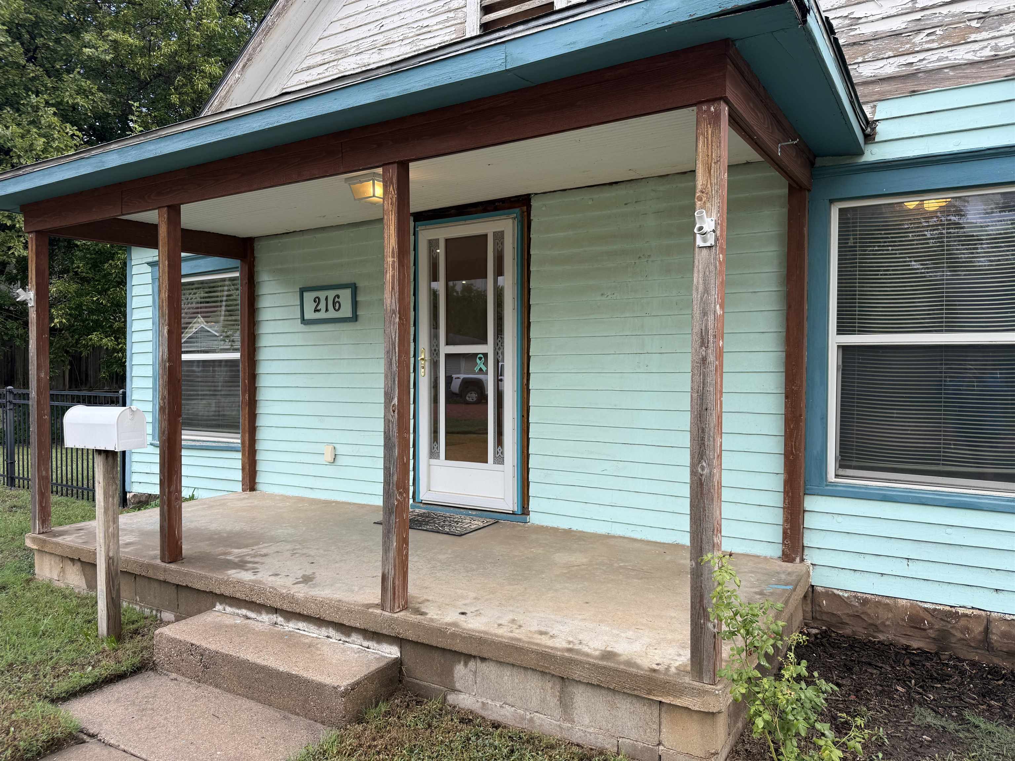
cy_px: 380
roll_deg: -0.1
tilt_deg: -0.5
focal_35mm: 24
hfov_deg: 71.6
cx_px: 508
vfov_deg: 56.8
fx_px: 704
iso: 64
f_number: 1.78
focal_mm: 6.76
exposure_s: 1/193
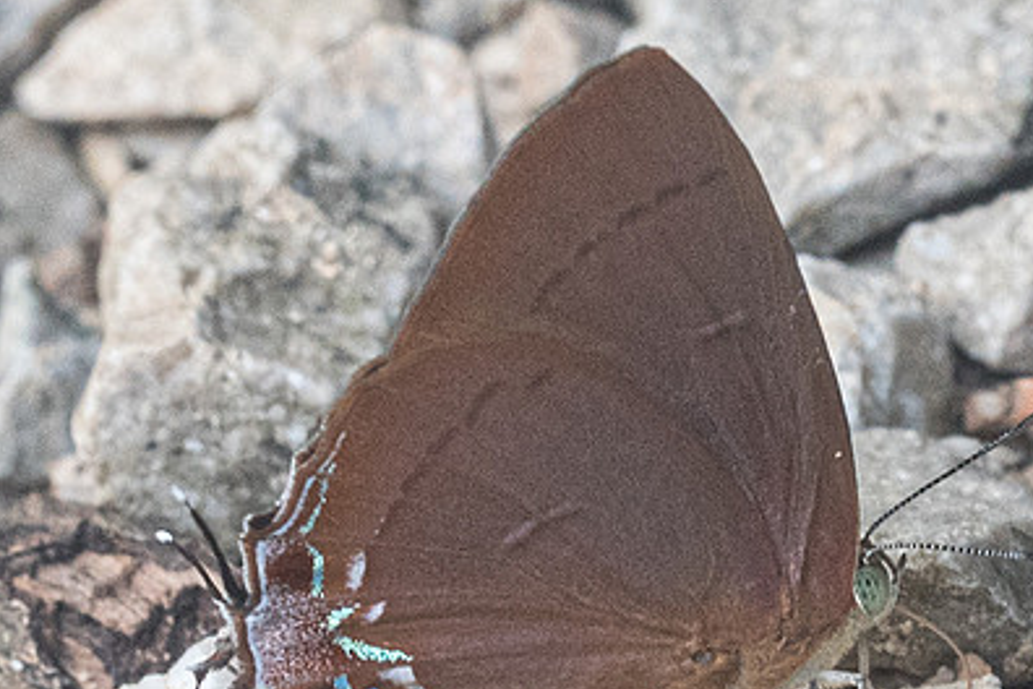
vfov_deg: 1.3
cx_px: 703
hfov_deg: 1.9
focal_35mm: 1065
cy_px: 669
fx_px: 30557
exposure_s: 1/160
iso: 1000
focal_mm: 150
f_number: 10
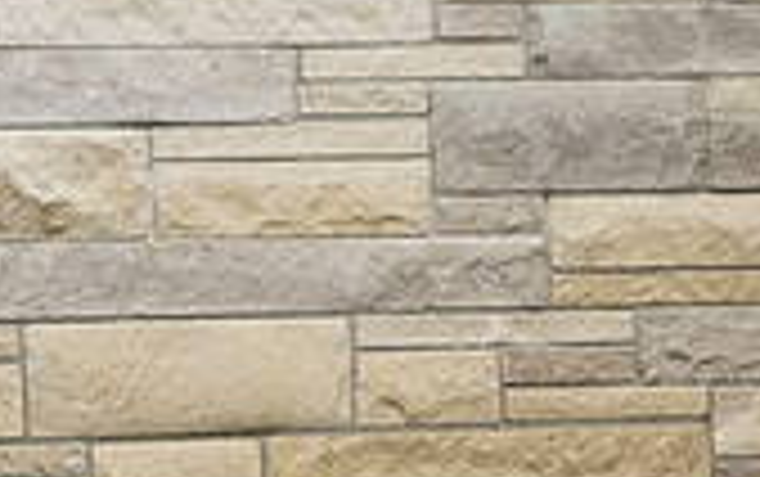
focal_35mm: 140
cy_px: 263
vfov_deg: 9.4
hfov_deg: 13.6
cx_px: -522
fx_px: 2903
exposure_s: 1/160
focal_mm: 40
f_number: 4.5
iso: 1250
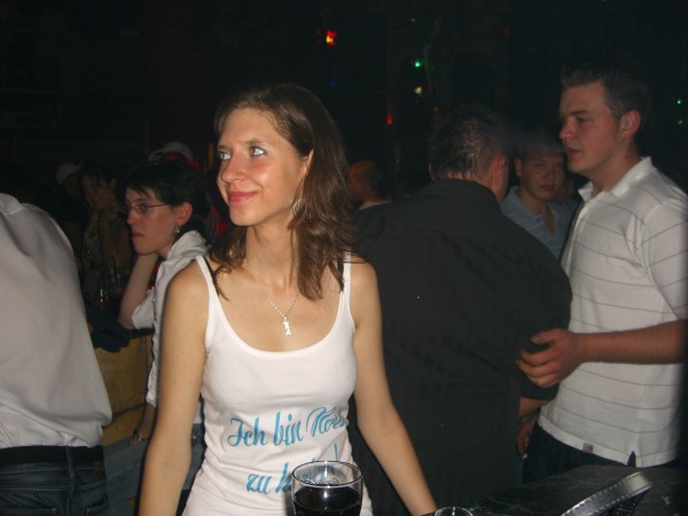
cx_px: 344
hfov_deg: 49.0
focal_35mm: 38
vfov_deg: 37.7
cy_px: 258
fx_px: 755
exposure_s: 1/60
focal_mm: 7.9
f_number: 2.8
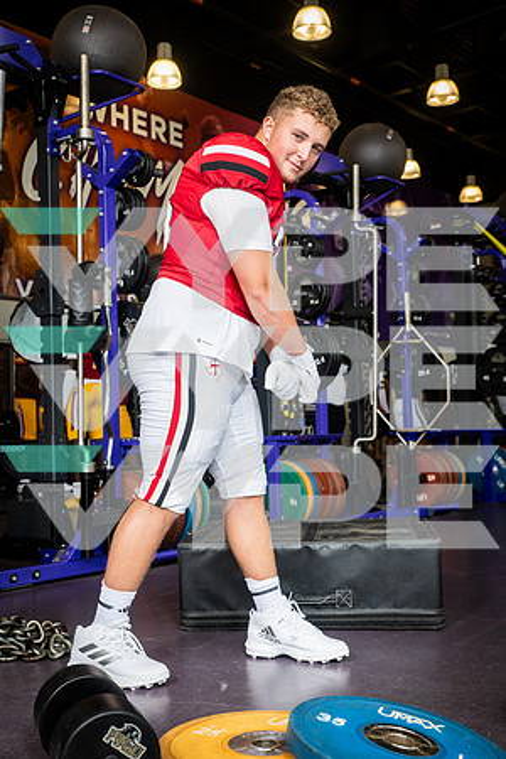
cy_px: 380
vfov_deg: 42.7
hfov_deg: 29.2
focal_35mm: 46
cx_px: 253
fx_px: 970
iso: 500
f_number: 5.6
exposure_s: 1/250
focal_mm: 46
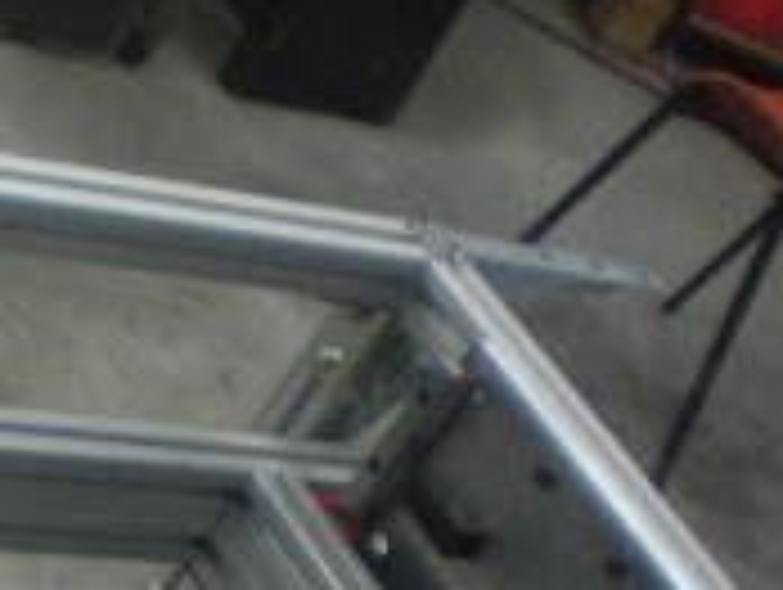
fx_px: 2967
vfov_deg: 11.0
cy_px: 847
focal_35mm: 131
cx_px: -522
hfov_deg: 13.8
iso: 200
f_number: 3.1
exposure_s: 1/25.5
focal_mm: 6.3
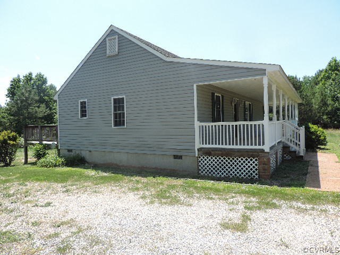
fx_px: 236
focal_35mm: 24
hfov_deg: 71.6
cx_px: 170
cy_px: 128
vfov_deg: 56.8
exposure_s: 1/500
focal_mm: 4.3
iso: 80
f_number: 3
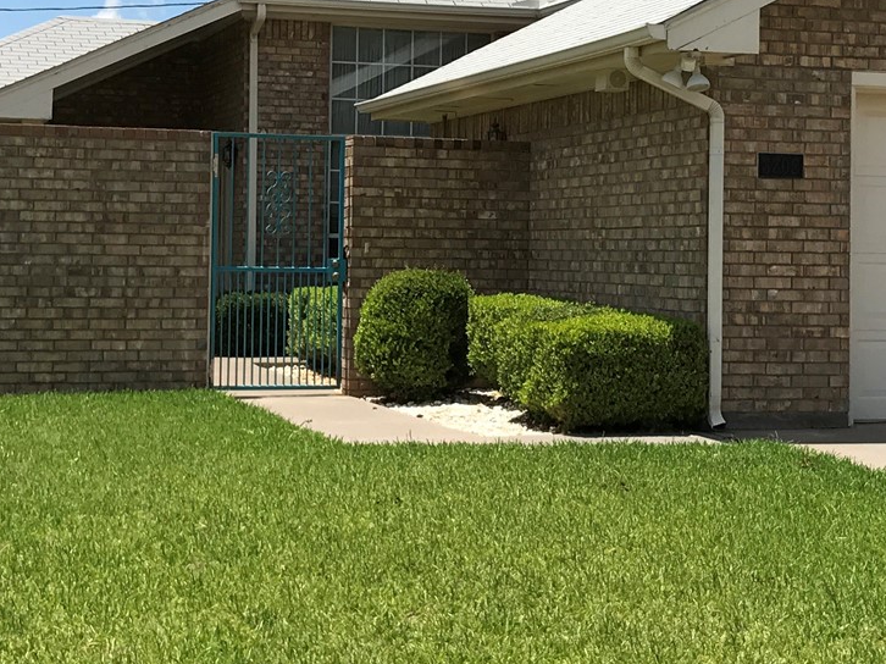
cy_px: 231
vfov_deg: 18.6
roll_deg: -1.2
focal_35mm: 79
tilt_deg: +0.2
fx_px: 2021
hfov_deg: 24.7
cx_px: 527
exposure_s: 1/2740
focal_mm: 3.99
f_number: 1.8
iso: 20
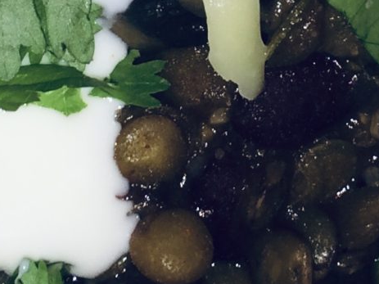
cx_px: 318
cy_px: -224
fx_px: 1817
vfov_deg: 8.6
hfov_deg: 11.9
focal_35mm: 166
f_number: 2.2
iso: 32
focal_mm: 4.12
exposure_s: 1/244
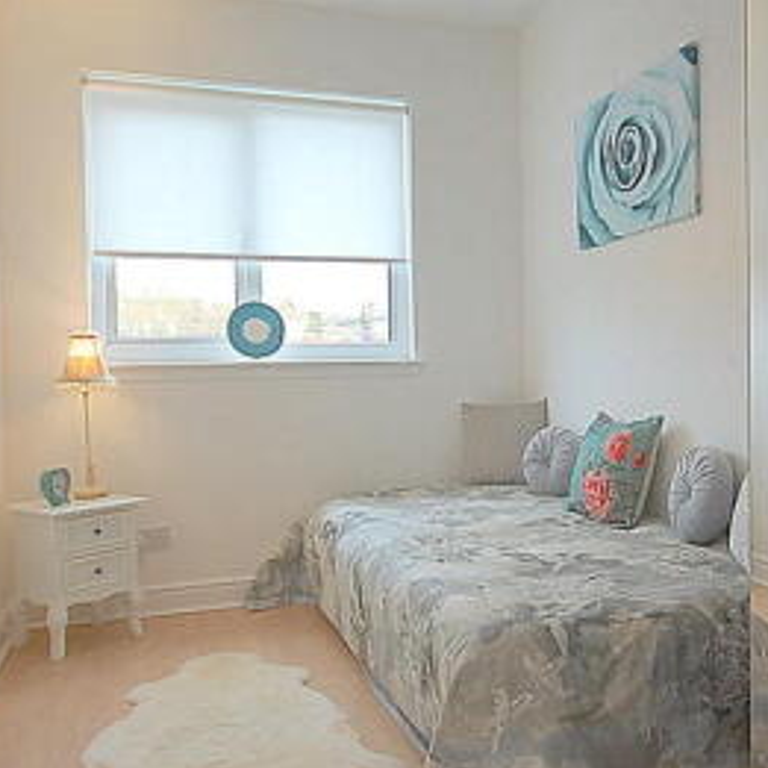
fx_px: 803
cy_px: 380
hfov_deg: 50.7
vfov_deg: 51.1
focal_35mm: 32
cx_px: 468
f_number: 4
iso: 400
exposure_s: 1/60
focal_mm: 10
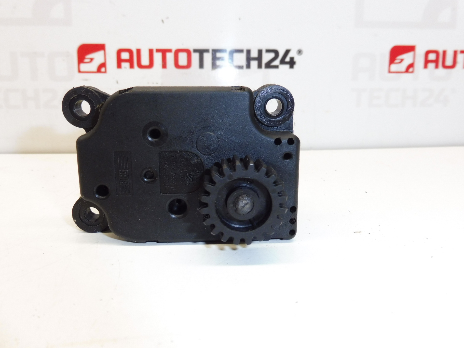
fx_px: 349
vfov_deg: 53.0
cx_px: 214
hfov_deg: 67.2
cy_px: 160
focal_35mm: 26
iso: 200
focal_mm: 4.3
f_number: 3.5
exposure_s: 1/60
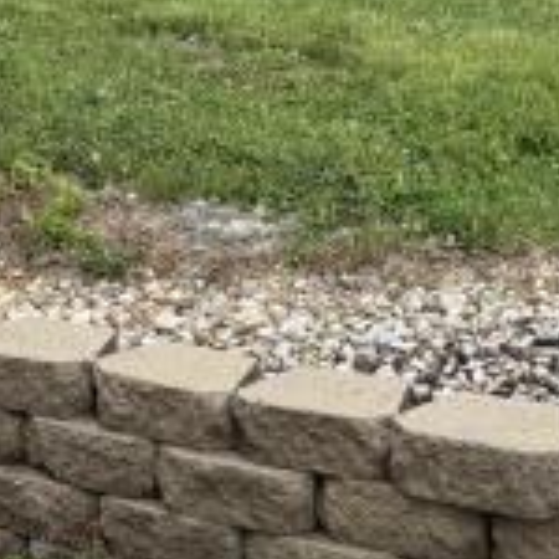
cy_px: 26
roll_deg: +2.4
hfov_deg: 18.5
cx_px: 334
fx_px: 1717
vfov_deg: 18.1
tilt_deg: -5.6
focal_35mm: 94
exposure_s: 1/2232
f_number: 1.78
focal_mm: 6.76
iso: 100
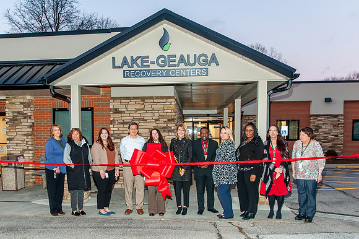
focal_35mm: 34
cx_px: 152
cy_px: 153
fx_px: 341
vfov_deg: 38.3
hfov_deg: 55.2
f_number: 2.8
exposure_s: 1/160
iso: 800
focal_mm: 26
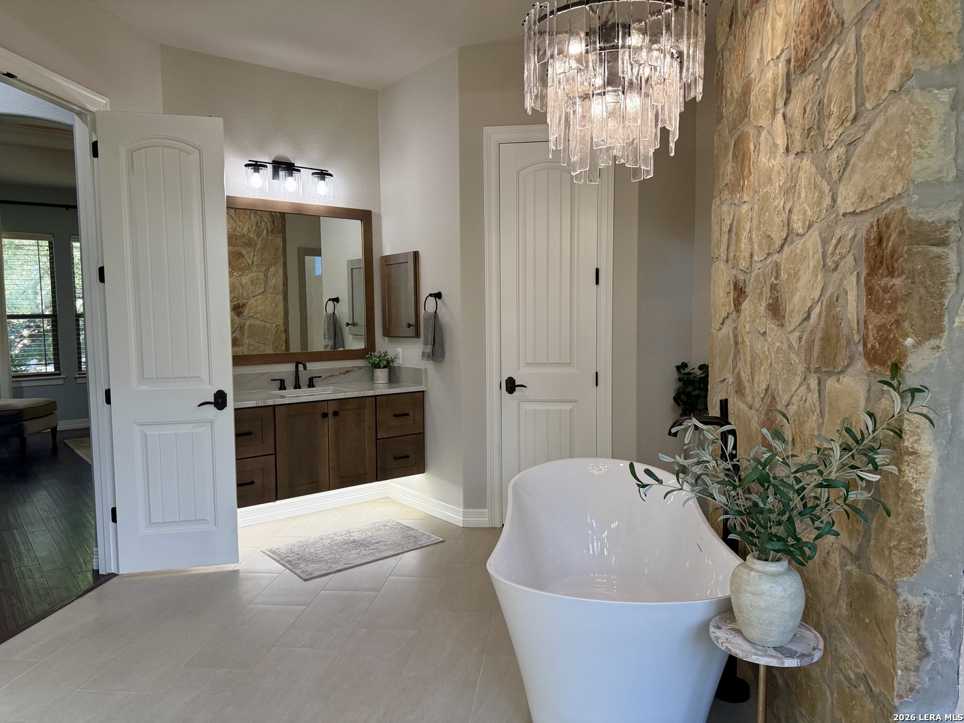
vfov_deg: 56.8
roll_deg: +0.1
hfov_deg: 71.6
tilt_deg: -4.0
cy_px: 362
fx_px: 668
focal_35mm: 24
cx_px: 482
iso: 200
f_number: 1.78
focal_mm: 6.76
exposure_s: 1/228
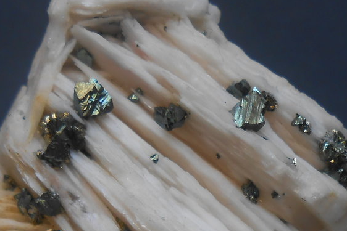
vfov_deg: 17.2
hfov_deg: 26.2
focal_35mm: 77
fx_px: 742
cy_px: 244
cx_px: 128
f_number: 3.5
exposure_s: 1/60
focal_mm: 4.6
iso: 80
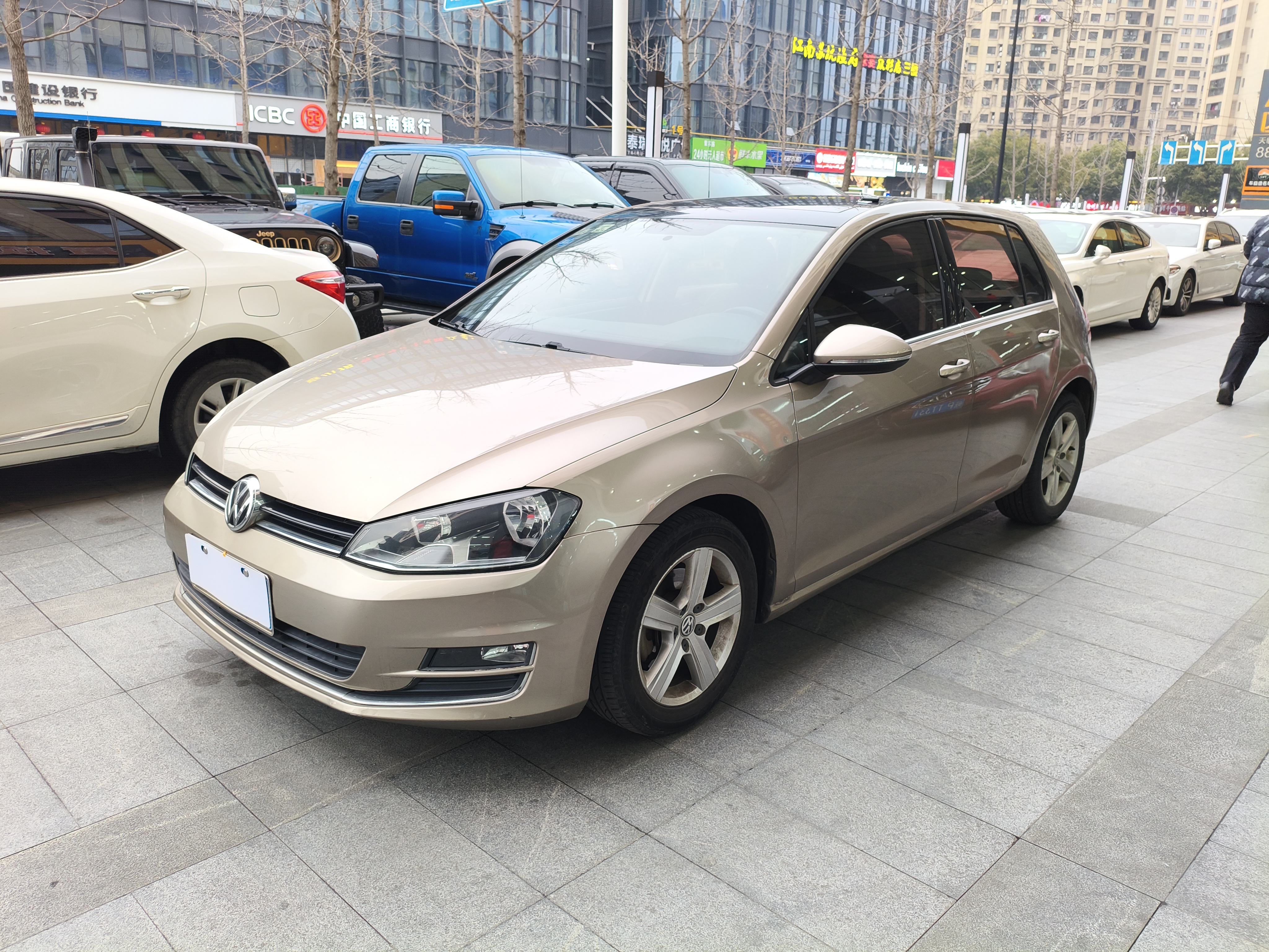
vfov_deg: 53.1
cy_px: 476
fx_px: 953
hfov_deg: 67.3
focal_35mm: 26
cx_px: 634
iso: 80
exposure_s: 1/100
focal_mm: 4.94
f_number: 1.5
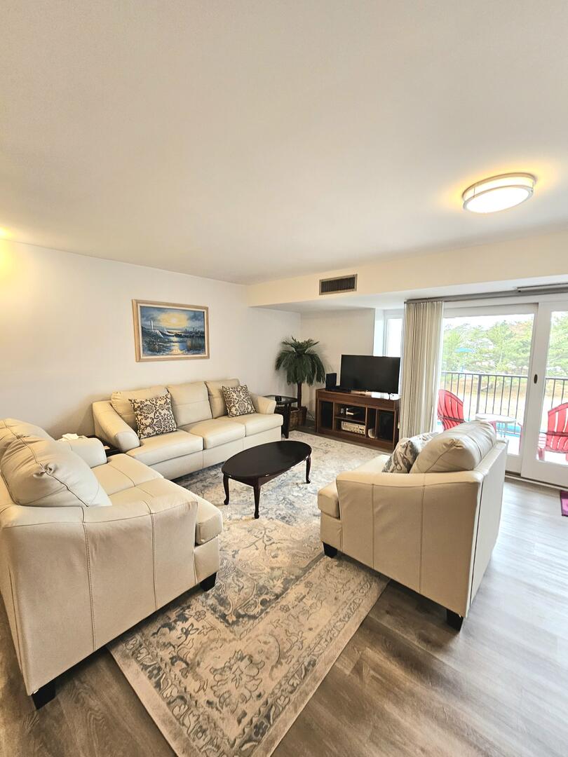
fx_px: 284
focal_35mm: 13
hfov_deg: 89.9
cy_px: 378
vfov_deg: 106.2
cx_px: 284
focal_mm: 2.2
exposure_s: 1/60.2
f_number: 2.2
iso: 125
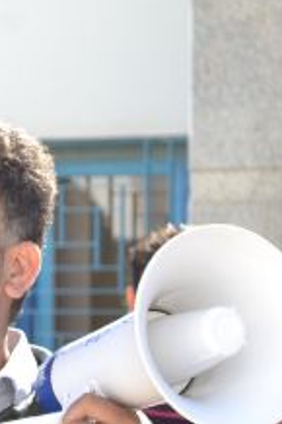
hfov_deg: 5.6
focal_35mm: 242
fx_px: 2853
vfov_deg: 8.5
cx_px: -70
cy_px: 340
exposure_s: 1/160
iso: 100
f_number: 6.3
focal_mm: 55
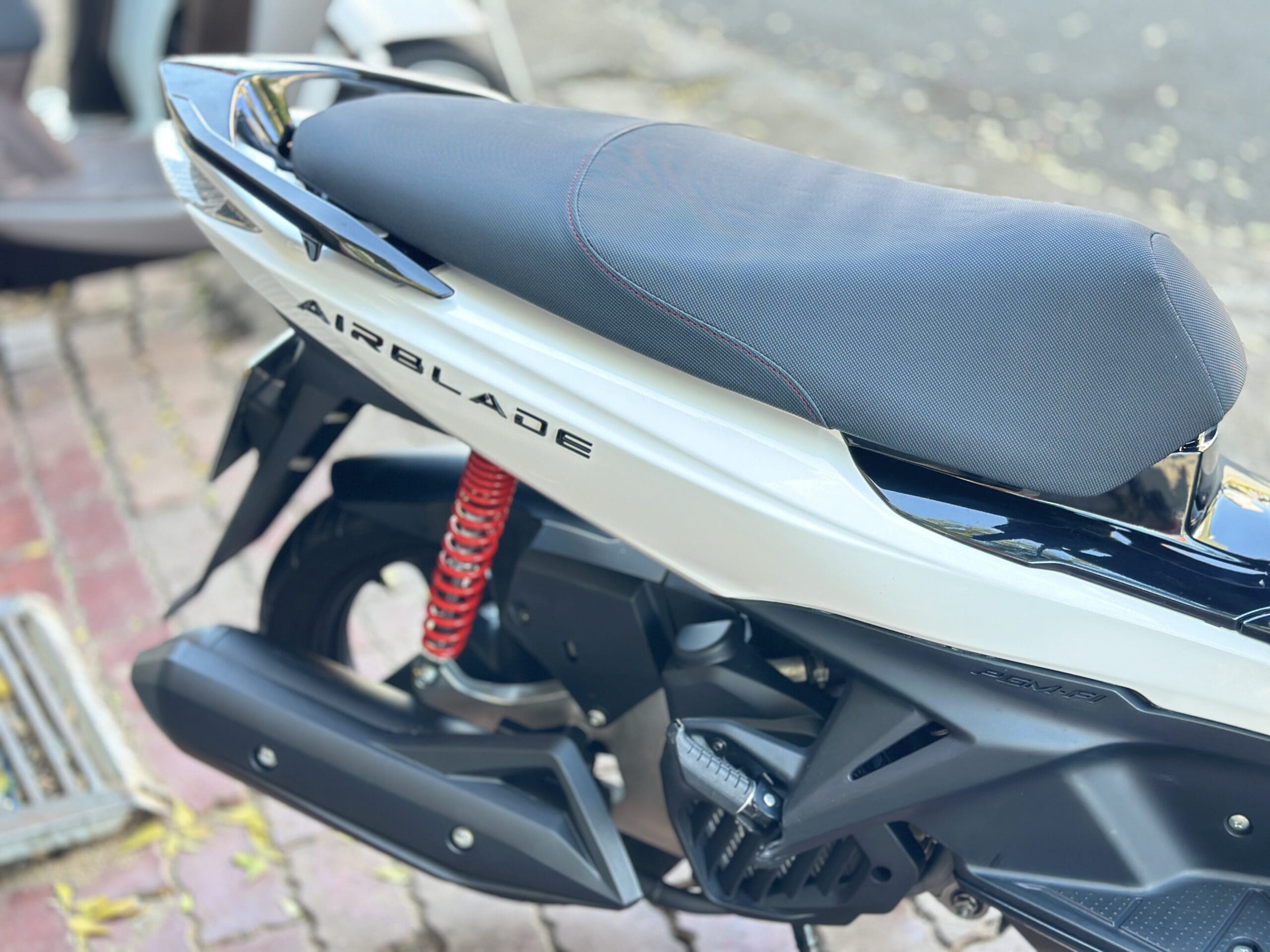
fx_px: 1761
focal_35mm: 48
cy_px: 476
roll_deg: +11.6
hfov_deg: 39.7
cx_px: 635
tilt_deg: -28.3
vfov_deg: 30.3
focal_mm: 6.86
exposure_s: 1/105
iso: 125
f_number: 1.78
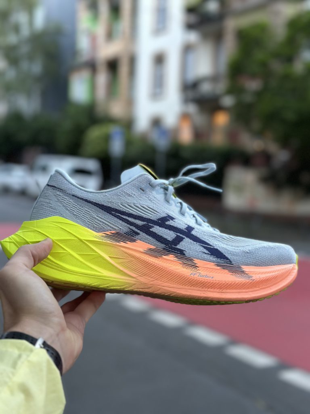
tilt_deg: -1.6
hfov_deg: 30.3
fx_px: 573
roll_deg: -3.0
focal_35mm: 48
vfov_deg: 39.7
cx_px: 155
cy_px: 207
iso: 500
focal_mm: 6.86
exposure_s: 1/40
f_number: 1.78
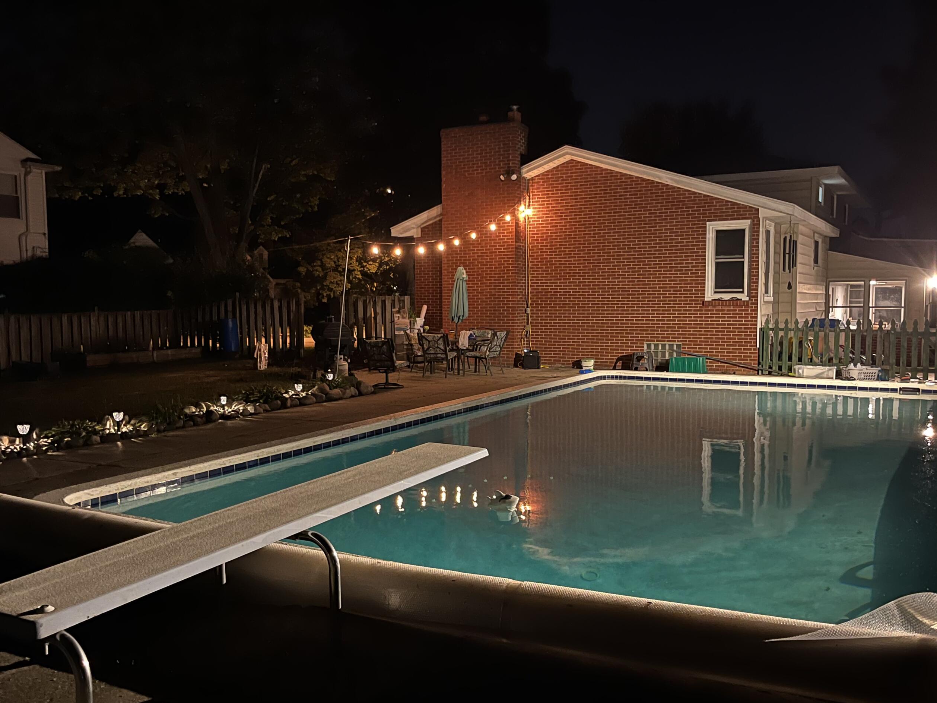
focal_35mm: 31
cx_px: 457
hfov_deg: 58.3
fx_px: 839
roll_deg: +0.7
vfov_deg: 45.4
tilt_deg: -4.5
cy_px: 366
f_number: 1.6
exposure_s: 1/9
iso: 640
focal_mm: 5.1
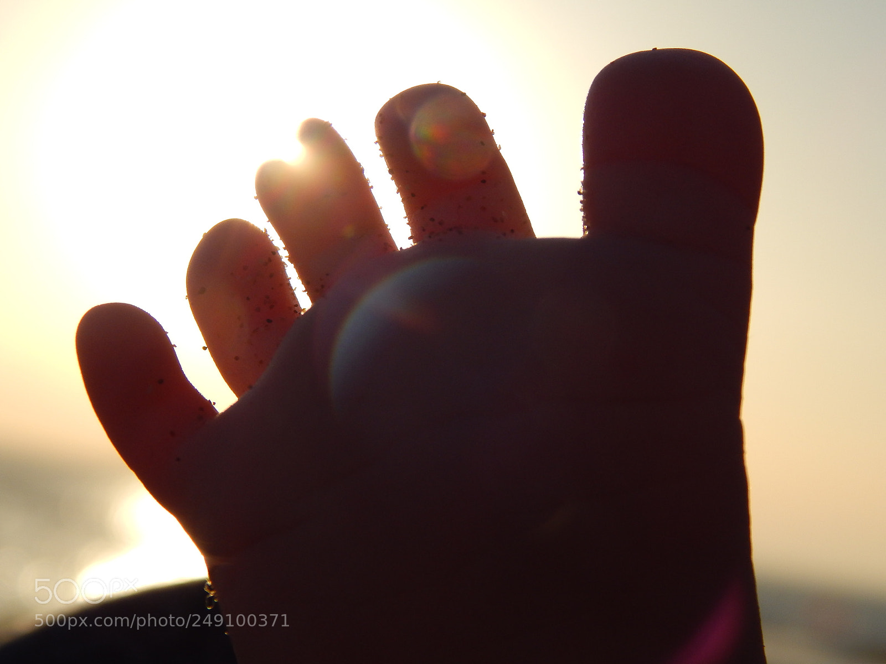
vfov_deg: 14.1
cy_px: 332
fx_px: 2687
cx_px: 443
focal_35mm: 105
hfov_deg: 18.7
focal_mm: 18.7
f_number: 9
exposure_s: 1/500
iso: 125
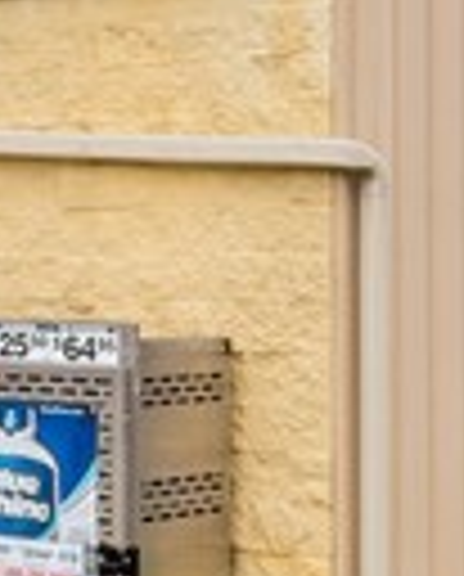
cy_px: 180
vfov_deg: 14.6
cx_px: -45
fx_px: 2240
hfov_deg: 11.7
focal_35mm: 131
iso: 100
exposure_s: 1/125
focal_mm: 11
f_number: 7.1
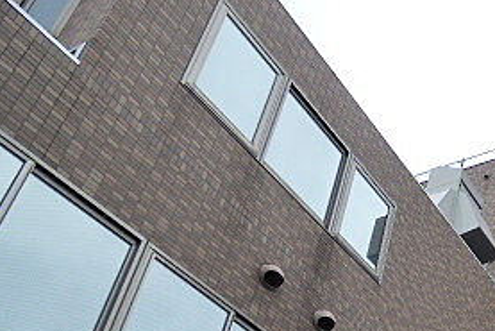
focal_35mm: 48
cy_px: 428
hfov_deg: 34.4
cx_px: 568
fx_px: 660
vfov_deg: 24.6
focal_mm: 3.58
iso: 160
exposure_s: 1/1000
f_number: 2.8
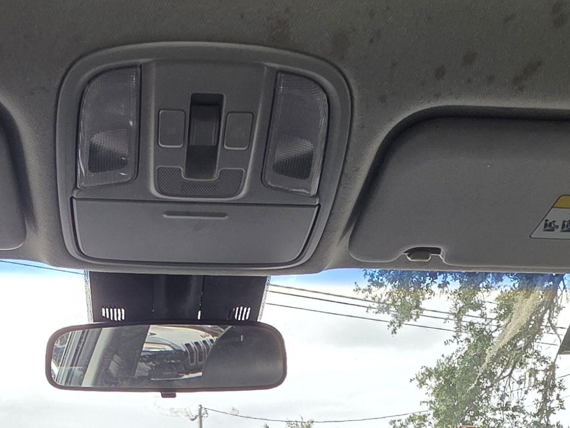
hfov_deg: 39.2
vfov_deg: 23.8
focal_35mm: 48
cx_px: 187
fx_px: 791
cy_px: 645
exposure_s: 1/120
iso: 50
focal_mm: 2.2
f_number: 1.9
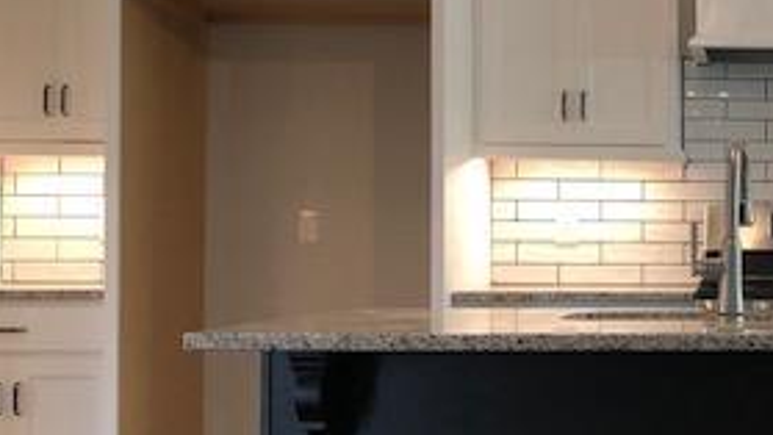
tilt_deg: +2.5
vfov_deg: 17.2
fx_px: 1435
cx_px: 862
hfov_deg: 27.4
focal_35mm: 70
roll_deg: +0.3
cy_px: 244
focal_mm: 3.99
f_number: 1.8
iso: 40
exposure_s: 1/30
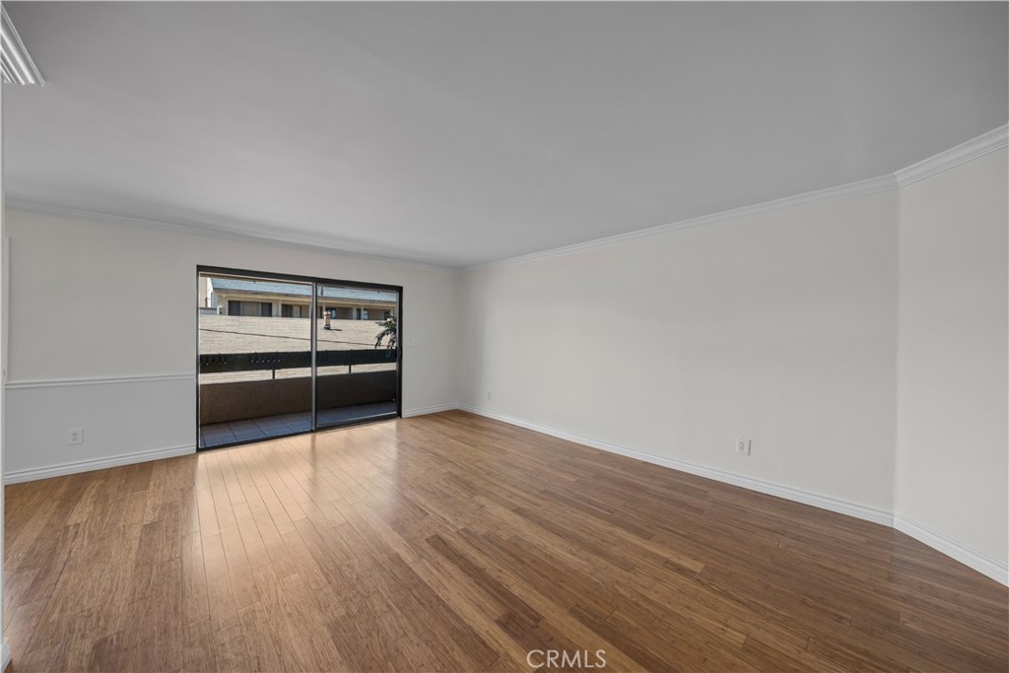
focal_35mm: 12
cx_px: 504
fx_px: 336
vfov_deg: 90.0
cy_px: 336
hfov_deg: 112.6
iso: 1000
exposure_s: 1/25
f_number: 5
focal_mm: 12
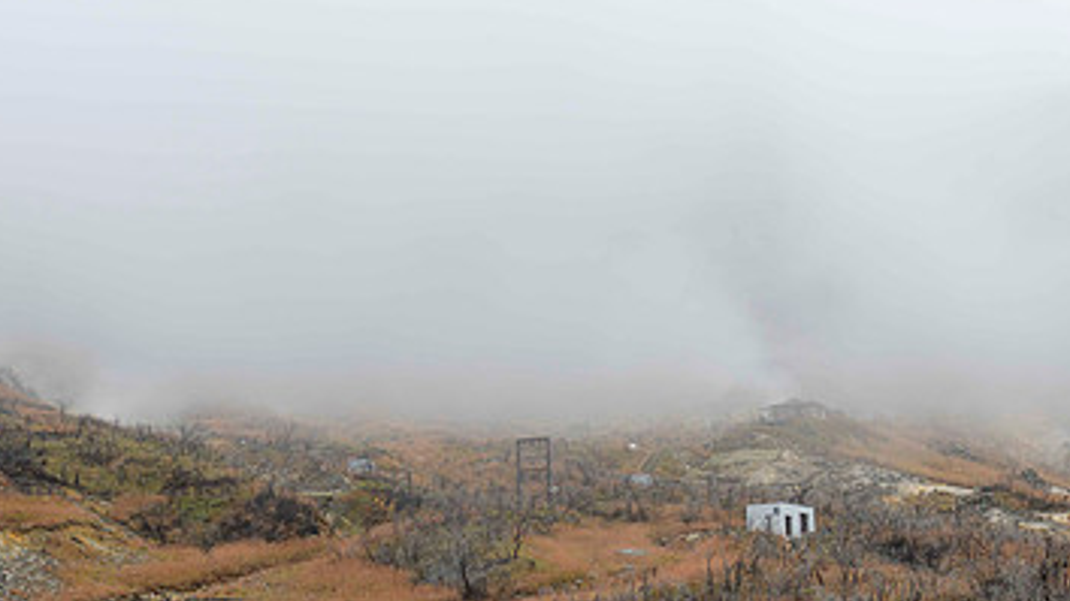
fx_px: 1560
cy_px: 467
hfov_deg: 37.8
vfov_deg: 21.6
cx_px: 565
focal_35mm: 55
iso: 64
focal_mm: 32
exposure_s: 1/125
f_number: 4.5
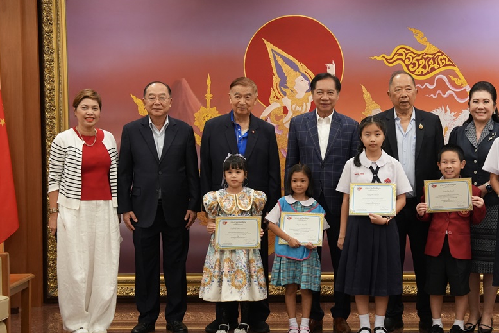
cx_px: 325
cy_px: 163
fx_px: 1040
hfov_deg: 26.9
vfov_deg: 18.2
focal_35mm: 75
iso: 4000
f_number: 5.6
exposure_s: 1/80
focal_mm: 57
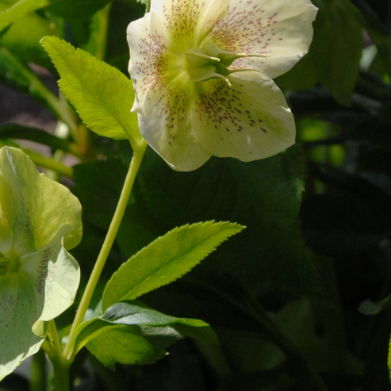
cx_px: 102
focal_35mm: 146
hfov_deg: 11.9
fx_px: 1864
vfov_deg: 12.0
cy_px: 131
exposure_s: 1/350
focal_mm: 55
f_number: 10
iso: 400
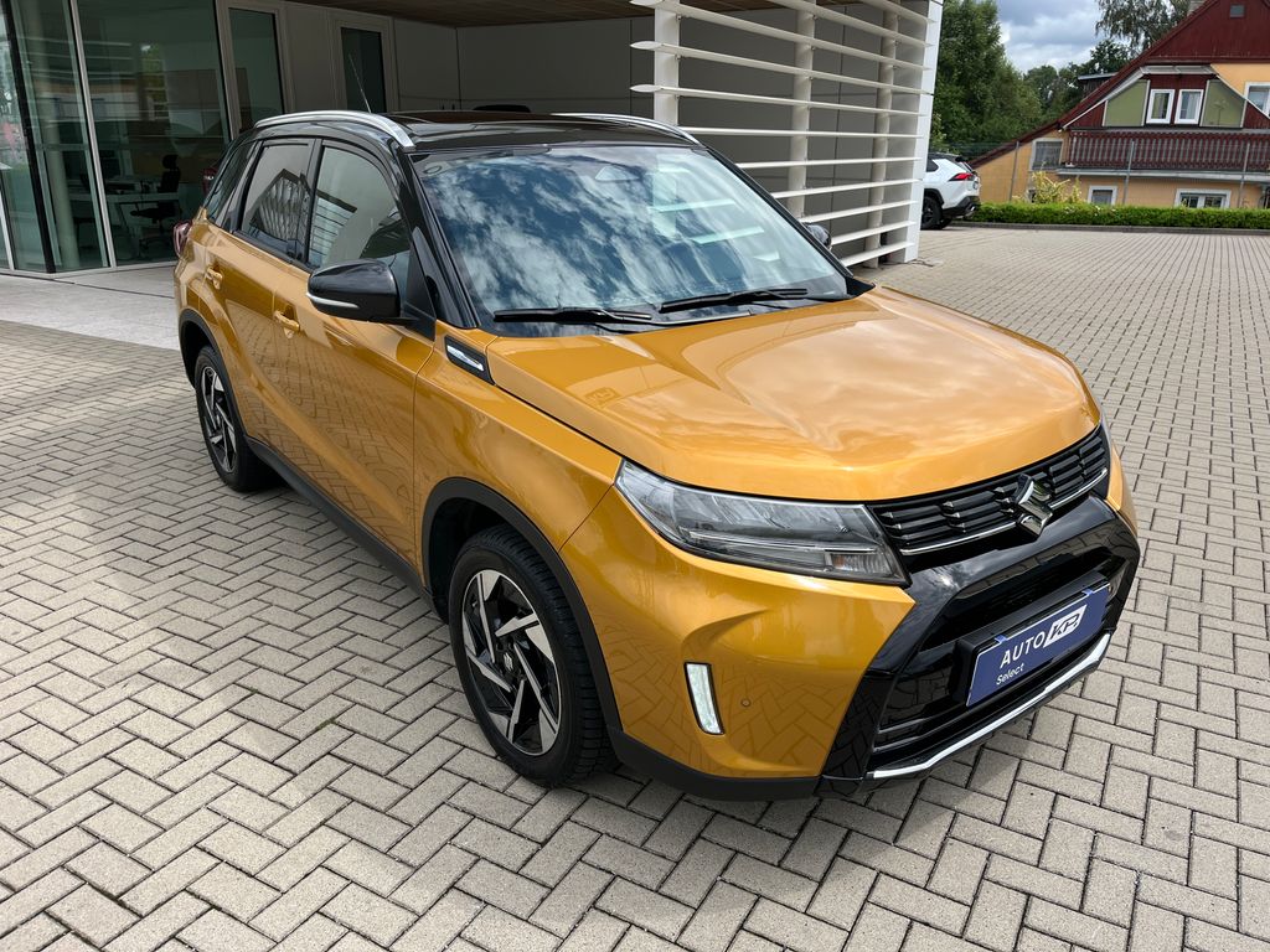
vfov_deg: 53.1
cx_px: 635
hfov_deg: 67.3
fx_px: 954
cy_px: 476
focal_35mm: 26
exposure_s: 1/2688
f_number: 1.6
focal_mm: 5.1
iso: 50
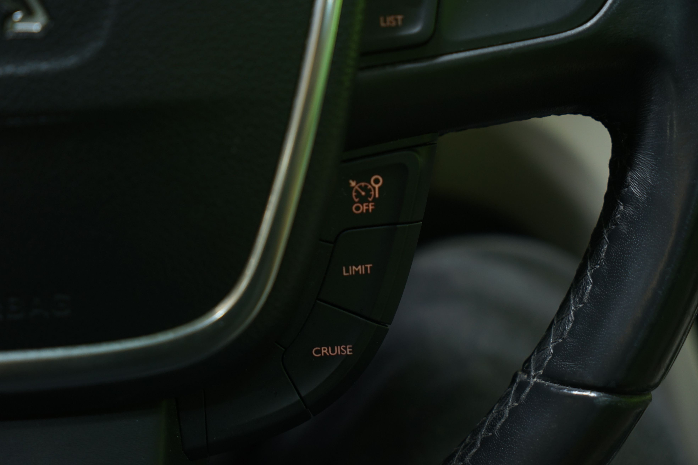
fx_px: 1221
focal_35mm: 63
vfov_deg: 21.6
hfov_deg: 31.9
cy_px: 232
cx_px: 349
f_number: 4.5
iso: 640
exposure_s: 1/20
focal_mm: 63
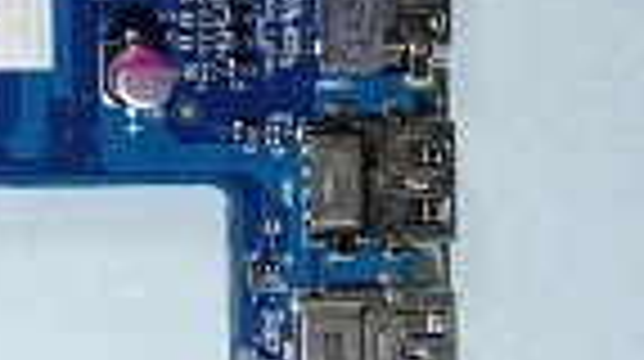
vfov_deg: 6.4
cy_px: -454
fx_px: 3087
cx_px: -653
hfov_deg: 10.8
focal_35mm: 181
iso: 100
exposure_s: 1/6
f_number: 8
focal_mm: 22
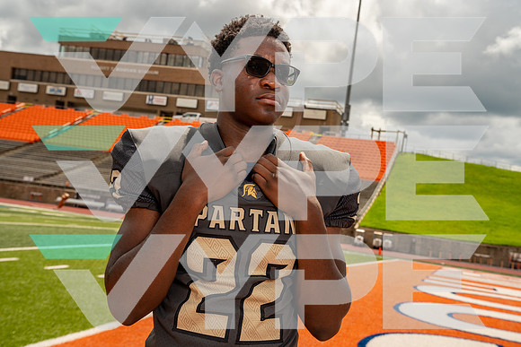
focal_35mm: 49
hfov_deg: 40.3
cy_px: 174
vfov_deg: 27.5
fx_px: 709
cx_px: 260
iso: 100
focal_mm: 49
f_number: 8
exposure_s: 1/320
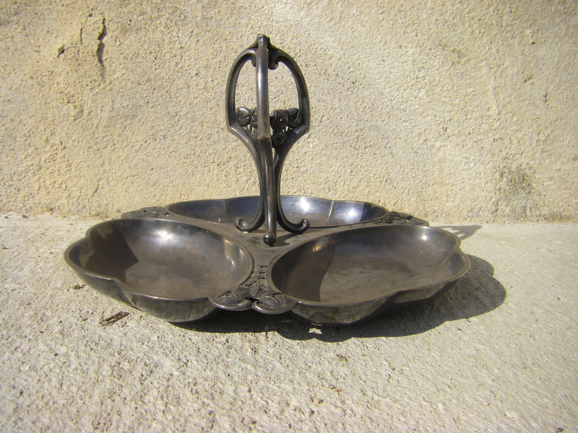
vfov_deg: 37.7
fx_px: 635
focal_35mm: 38
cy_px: 216
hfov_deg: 49.0
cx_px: 289
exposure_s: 1/320
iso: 64
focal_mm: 6.3
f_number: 7
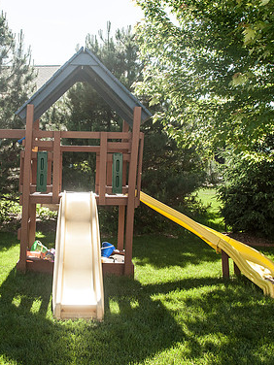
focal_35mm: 40
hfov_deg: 35.5
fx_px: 422
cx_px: 83
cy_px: 186
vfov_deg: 46.8
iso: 400
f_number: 5
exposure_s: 1/2000
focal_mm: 18
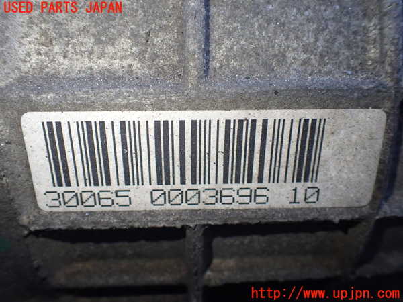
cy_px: 151
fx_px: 349
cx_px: 202
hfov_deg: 60.0
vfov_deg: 46.8
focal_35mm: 30
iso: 400
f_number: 2.3
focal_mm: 5.4
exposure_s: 1/125
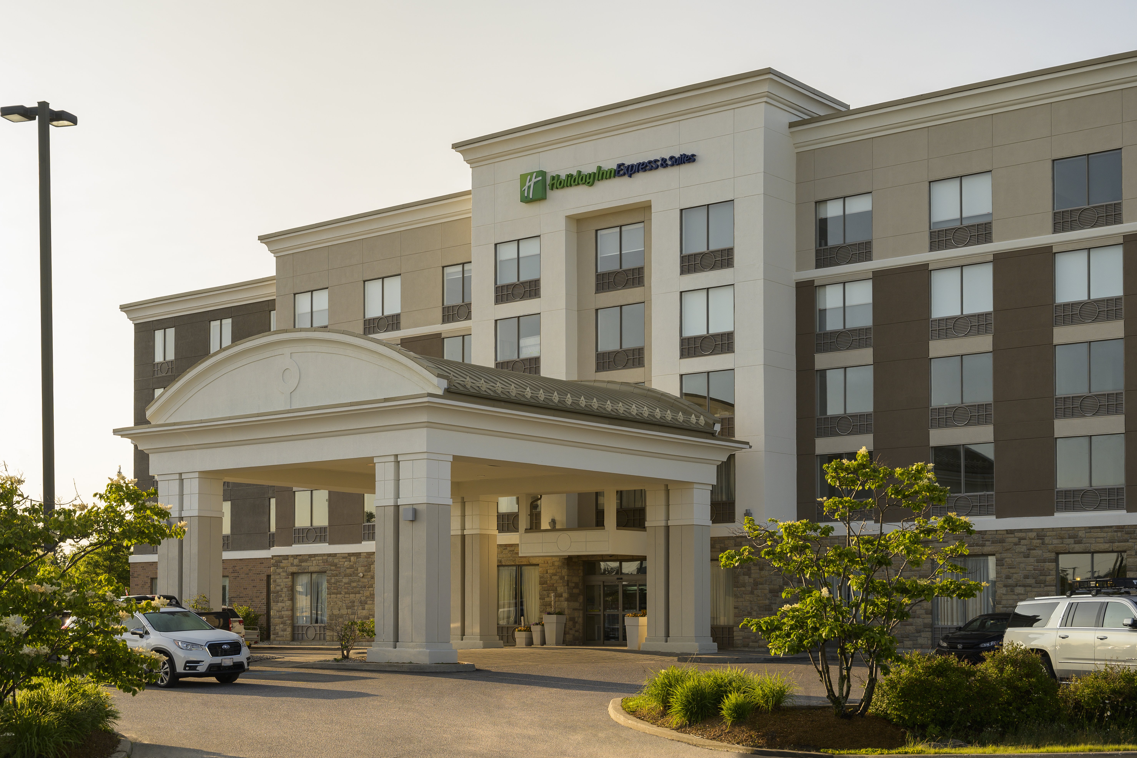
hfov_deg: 40.3
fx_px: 1547
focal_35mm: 49
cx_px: 568
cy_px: 379
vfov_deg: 27.5
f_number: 5.6
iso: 100
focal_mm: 49
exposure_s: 1/320
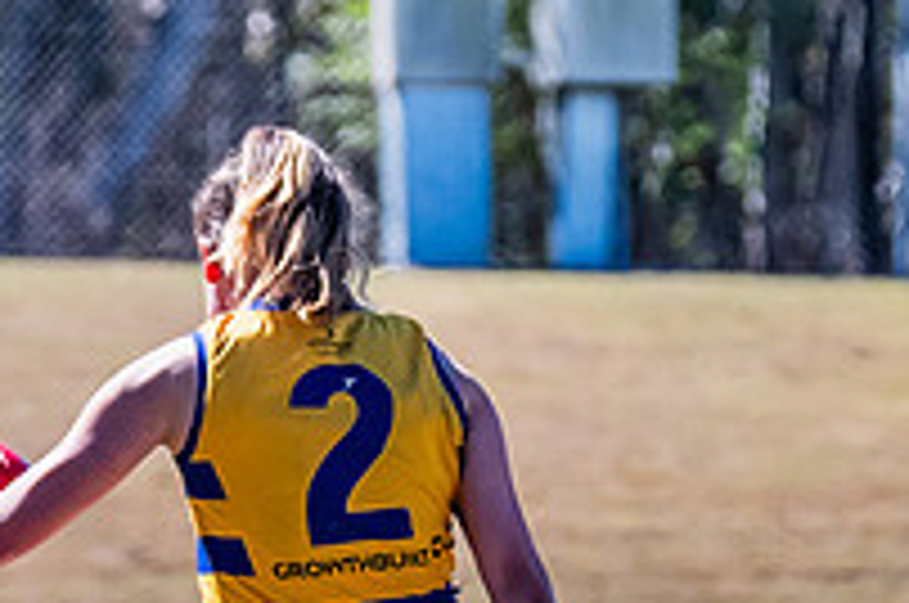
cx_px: 277
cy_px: 596
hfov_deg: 1.7
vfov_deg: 1.1
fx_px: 31033
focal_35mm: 1231
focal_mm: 240
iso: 800
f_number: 7.1
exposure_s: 1/1600
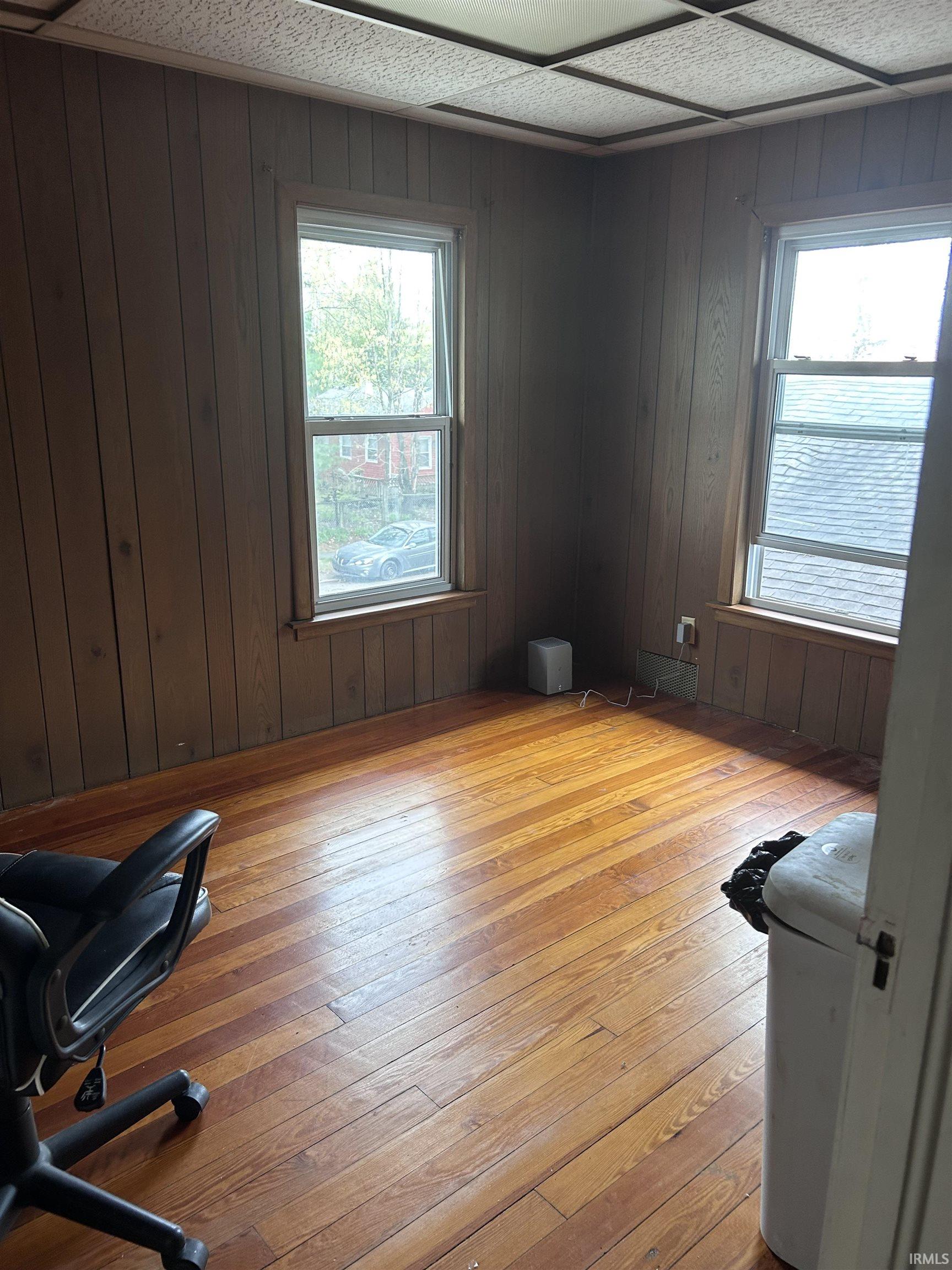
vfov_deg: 67.3
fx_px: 953
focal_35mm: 26
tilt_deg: -14.7
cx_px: 476
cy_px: 635
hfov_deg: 53.1
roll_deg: -0.7
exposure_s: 1/121
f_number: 1.5
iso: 125
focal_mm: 5.7
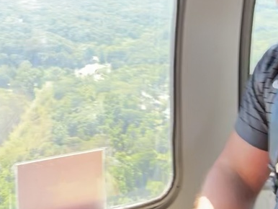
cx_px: 53
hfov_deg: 30.8
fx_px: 490
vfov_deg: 22.9
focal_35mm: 61
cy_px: -8
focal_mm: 2.69
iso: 64
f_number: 1.9
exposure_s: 1/104
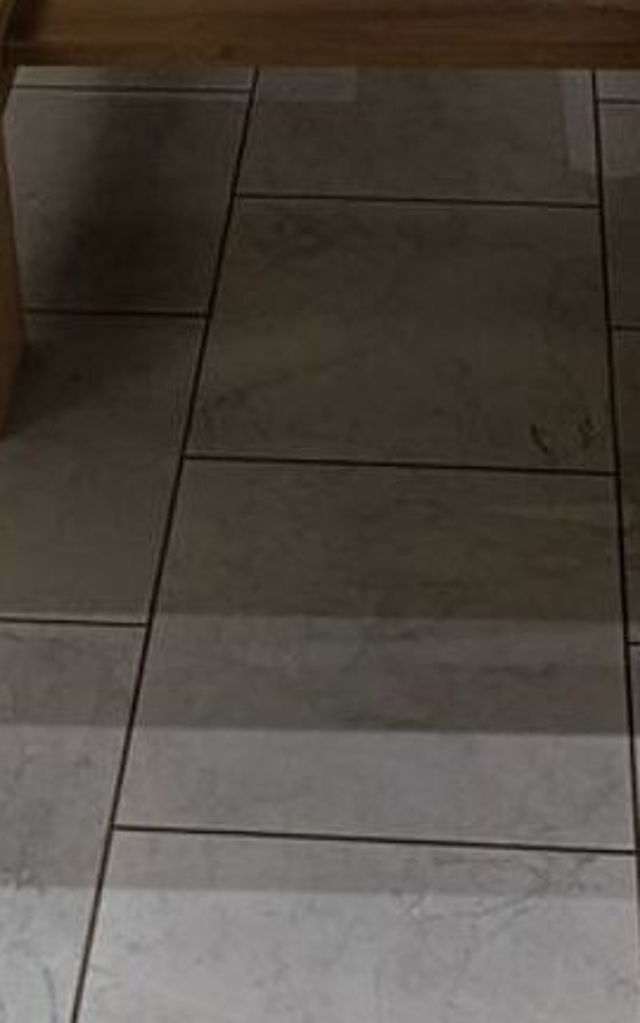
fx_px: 2093
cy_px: -50
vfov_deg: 25.8
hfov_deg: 17.4
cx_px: 348
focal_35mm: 75
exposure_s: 1/25
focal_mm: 6.11
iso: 1544
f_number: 1.65
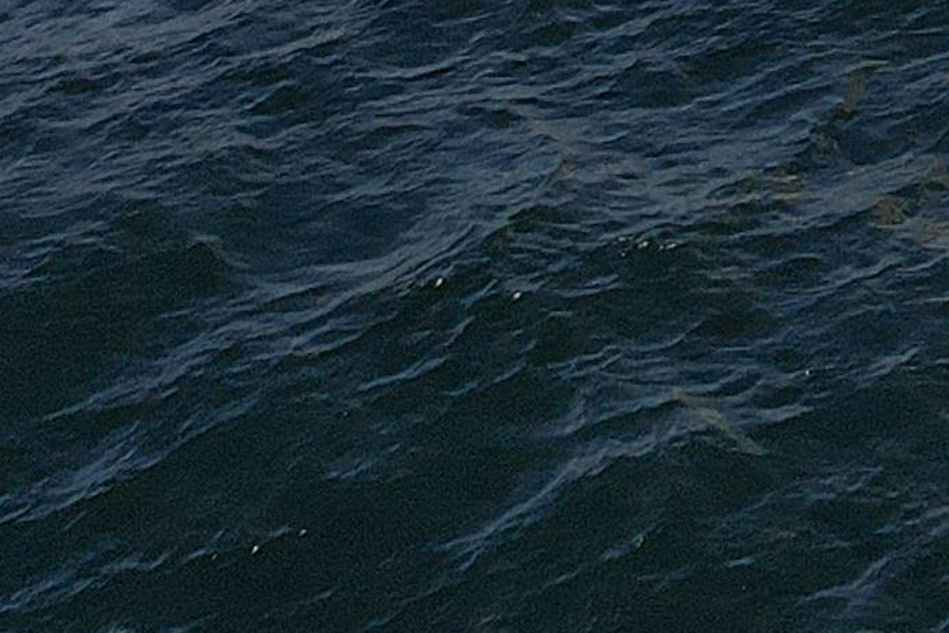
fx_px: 4560
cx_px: 1627
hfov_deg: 11.2
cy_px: -1065
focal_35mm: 173
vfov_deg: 7.3
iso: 100
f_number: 2.8
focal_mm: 8.38
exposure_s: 1/240
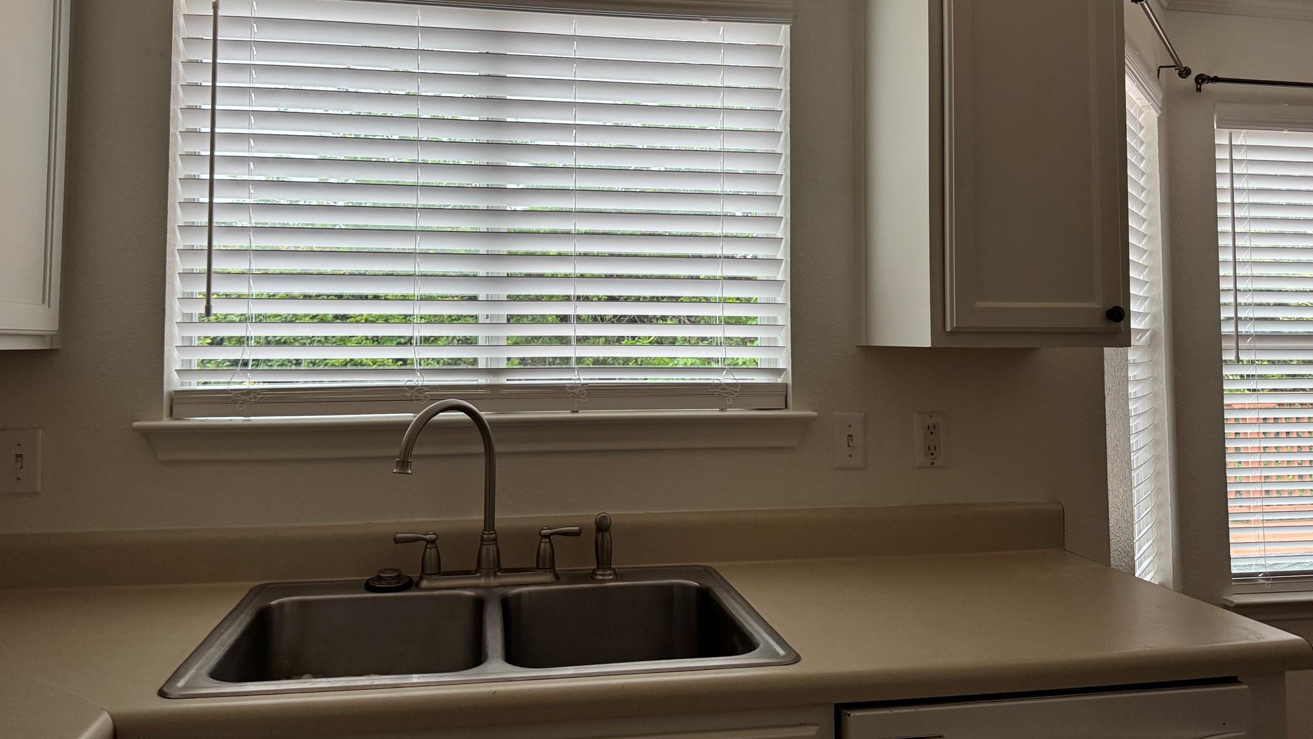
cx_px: 645
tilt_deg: +2.8
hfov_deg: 69.8
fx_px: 940
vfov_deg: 42.6
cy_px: 285
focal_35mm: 27
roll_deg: +0.5
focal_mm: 6.76
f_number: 1.78
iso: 200
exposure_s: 1/101
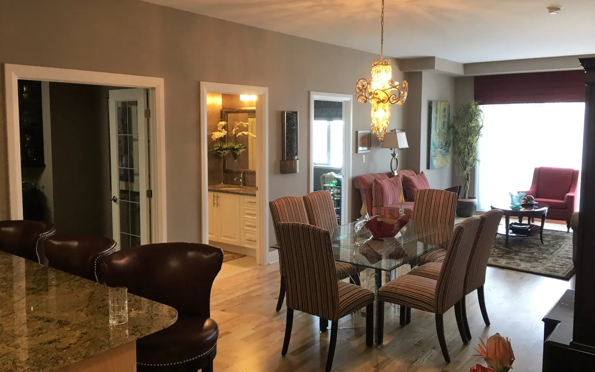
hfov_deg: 61.2
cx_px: 297
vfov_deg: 40.5
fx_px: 503
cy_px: 165
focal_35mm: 31
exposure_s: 1/15
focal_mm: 4.15
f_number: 2.2
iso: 32
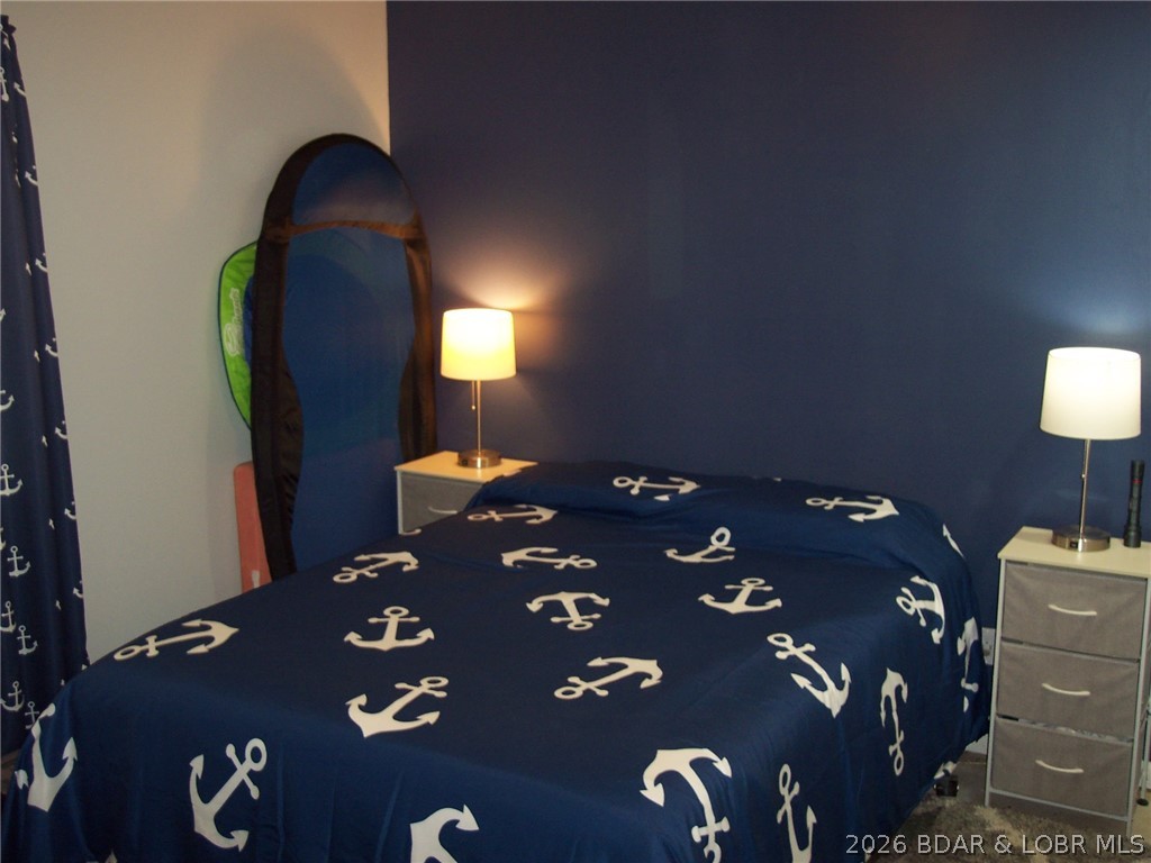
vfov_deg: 37.7
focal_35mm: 38
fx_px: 1264
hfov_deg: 49.0
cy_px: 432
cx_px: 576
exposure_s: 1/30
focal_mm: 8
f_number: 2.8
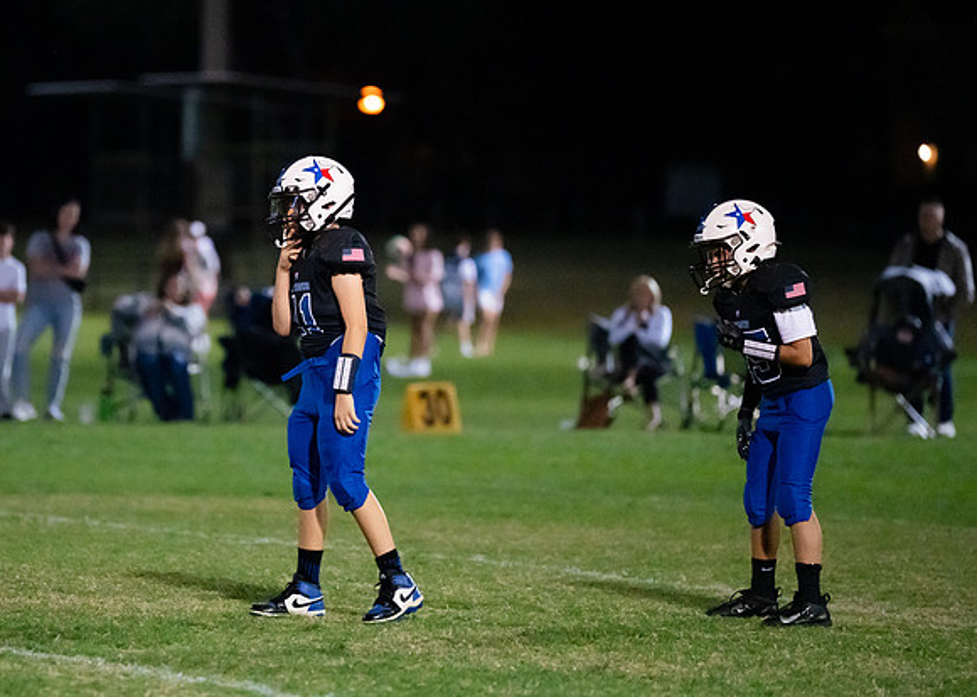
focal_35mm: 285
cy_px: 310
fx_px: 7906
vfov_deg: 5.1
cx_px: 273
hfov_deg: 7.1
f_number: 2.8
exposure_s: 1/1000
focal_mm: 200
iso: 8000
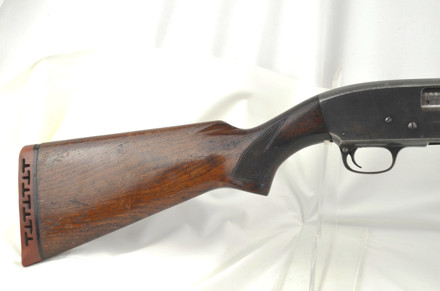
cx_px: 220
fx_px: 951
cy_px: 146
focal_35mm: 78
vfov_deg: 17.4
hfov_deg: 26.0
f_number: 5.6
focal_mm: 52
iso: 280
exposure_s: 1/125
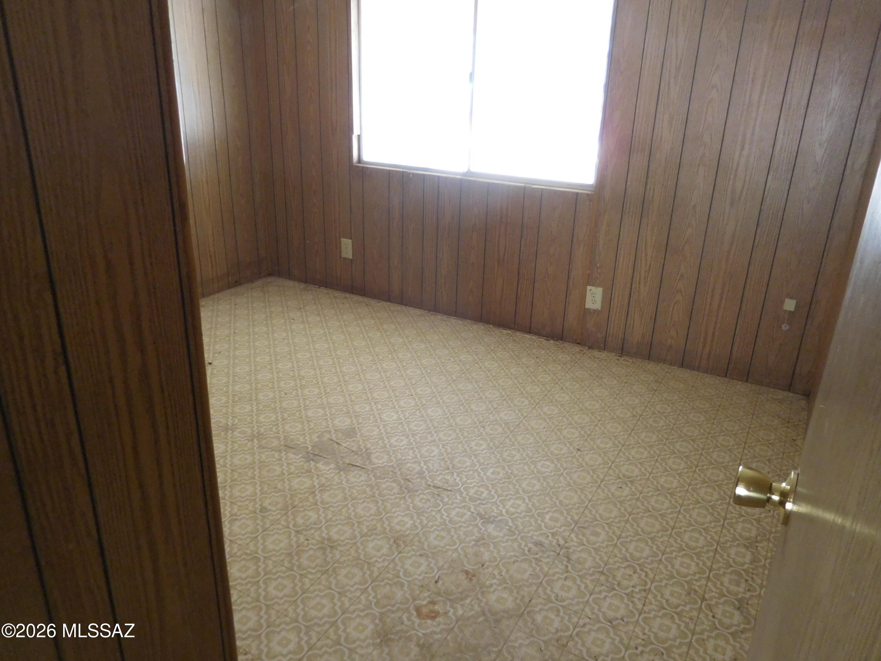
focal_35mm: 25
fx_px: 636
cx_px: 440
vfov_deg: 54.9
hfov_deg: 69.4
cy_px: 330
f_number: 3.3
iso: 400
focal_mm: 4.5
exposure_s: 1/30
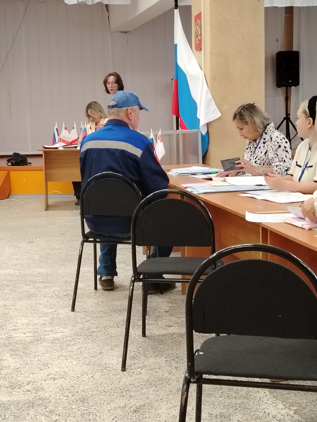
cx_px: 158
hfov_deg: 26.1
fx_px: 684
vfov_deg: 34.3
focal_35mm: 56
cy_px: 211
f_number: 1.75
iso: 678
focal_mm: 5.25
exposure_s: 1/50
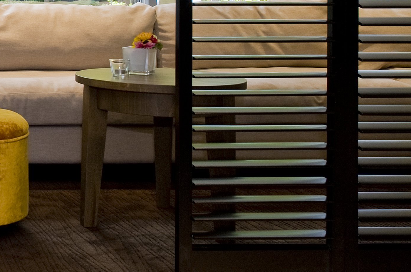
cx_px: -163
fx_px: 831
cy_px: -7
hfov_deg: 23.5
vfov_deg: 18.0
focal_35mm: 73
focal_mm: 24
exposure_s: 1/20
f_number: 8
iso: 400
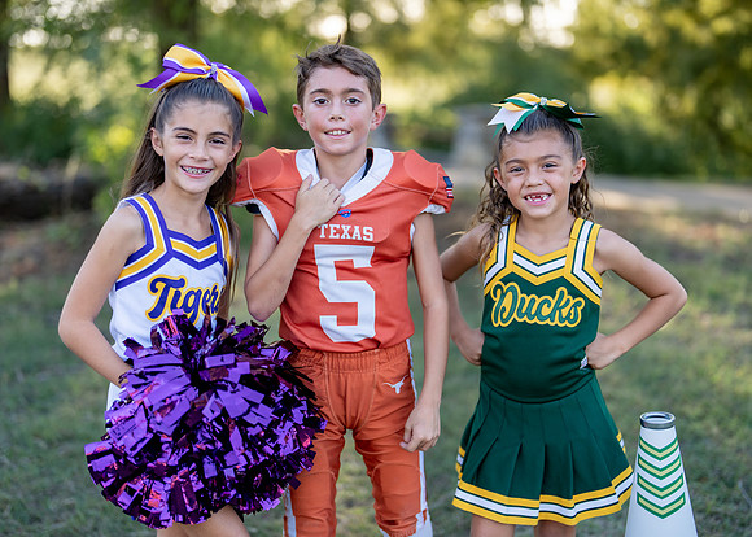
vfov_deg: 27.0
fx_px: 1119
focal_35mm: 52
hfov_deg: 37.2
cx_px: 376
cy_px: 268
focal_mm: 50
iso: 100
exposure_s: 1/1000
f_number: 1.2
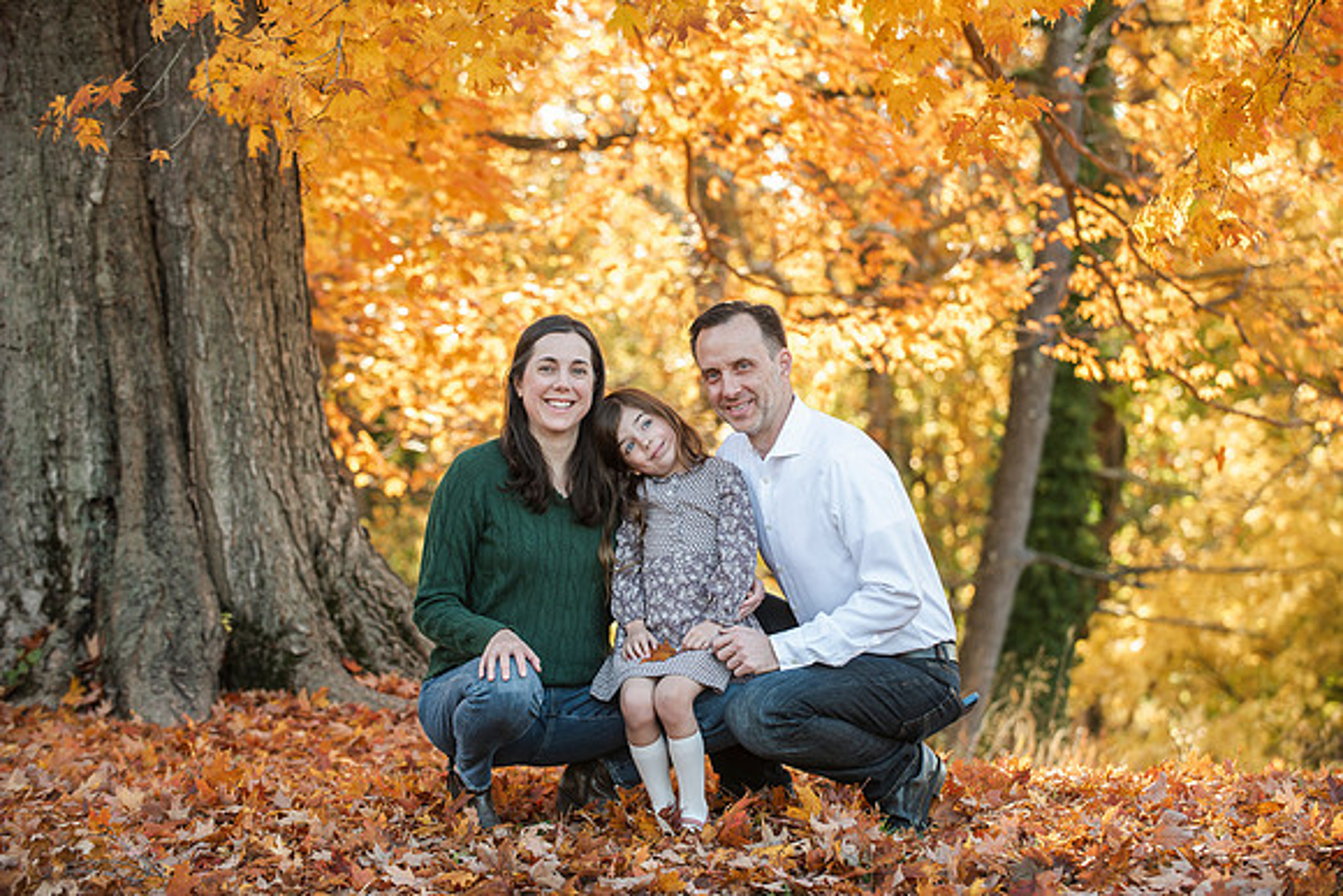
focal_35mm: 110
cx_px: 672
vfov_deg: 12.5
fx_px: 4104
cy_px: 448
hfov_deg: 18.6
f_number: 4.5
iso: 500
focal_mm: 110
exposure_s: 1/250
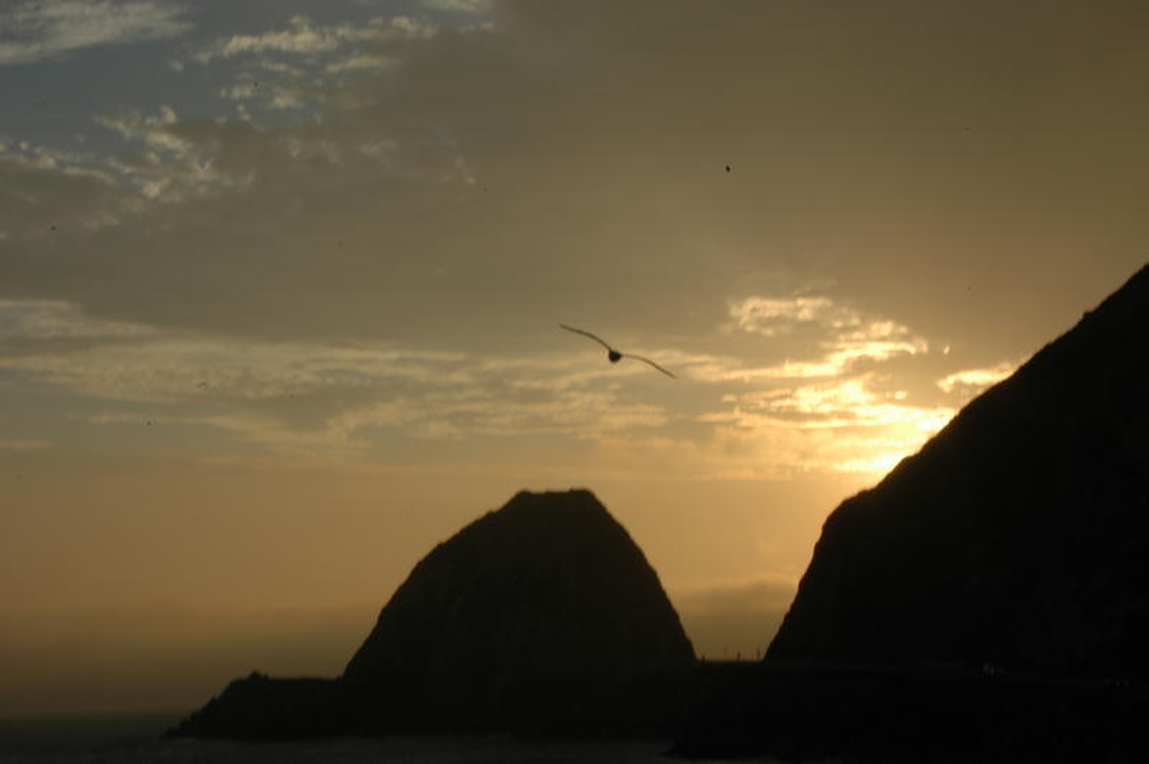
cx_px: 574
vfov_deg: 16.5
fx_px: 2631
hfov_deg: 24.6
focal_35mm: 82
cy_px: 382
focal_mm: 55
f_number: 36
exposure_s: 1/80
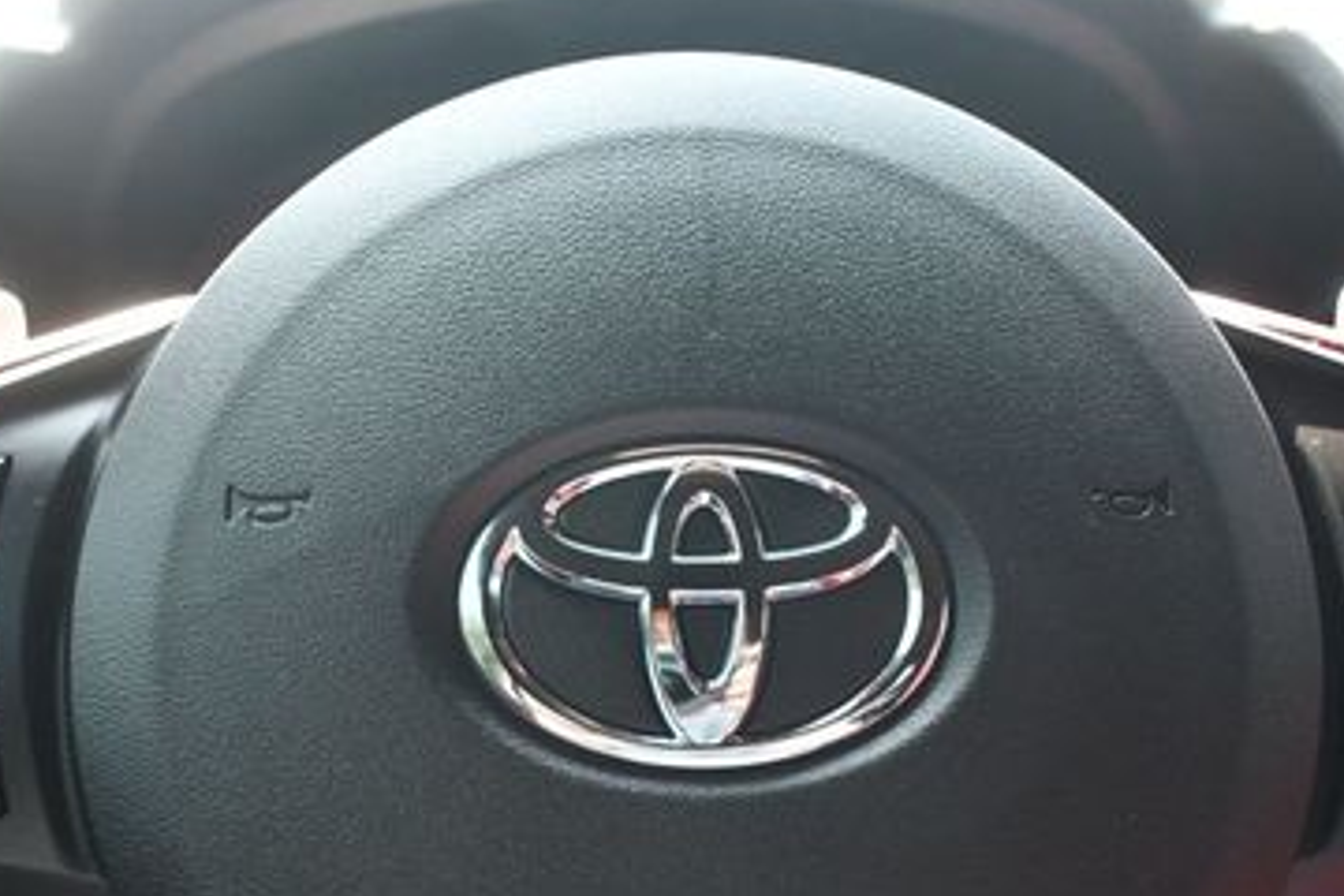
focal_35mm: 48
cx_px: 661
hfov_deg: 41.1
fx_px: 1792
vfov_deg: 27.4
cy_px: 743
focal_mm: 18
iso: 800
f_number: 3.5
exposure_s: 1/125
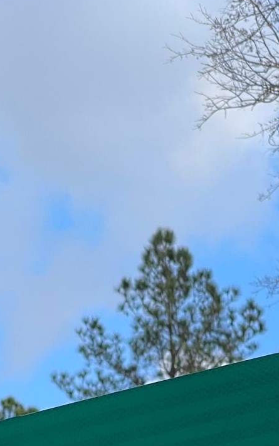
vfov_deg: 10.5
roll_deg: +1.2
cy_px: 612
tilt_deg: +14.4
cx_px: 24
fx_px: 2372
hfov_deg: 6.7
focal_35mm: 195
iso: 20
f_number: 2.2
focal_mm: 7.5
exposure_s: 1/504
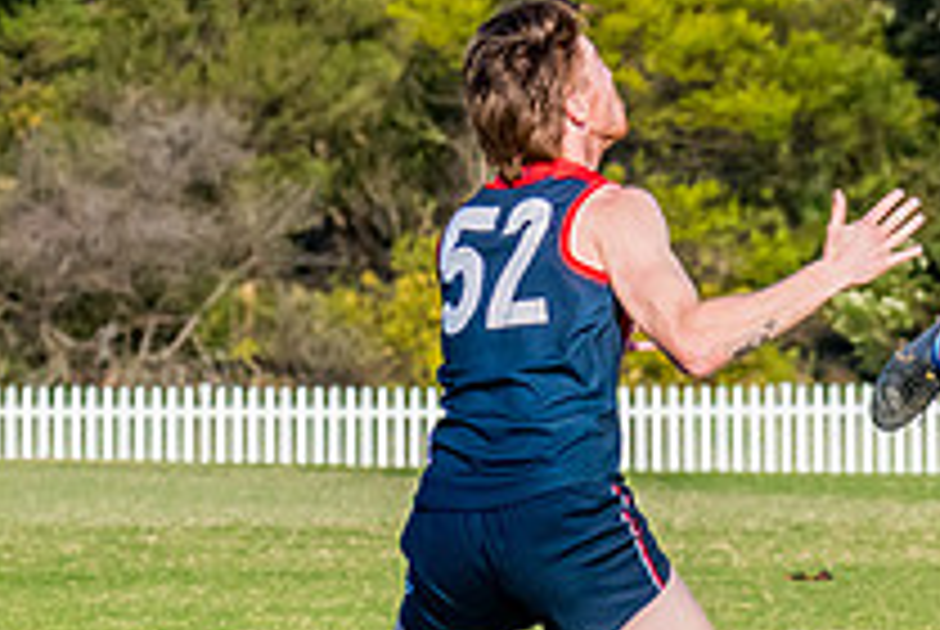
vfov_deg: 2.2
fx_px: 16499
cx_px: 1150
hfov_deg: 3.3
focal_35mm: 631
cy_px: 216
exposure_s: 1/1600
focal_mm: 170
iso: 800
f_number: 9
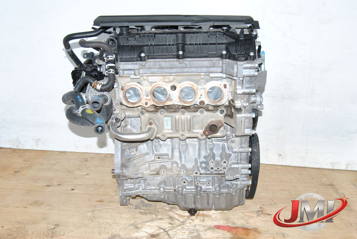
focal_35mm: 42
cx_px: 178
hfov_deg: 46.3
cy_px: 120
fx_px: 417
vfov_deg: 32.0
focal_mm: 28
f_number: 8
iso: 400
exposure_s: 1/200
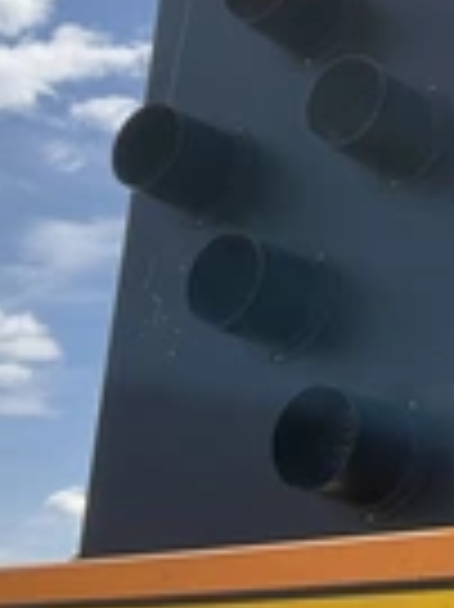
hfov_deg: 15.9
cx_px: 647
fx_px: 1506
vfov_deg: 22.3
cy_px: 86
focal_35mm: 86
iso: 25
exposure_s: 1/1534
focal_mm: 3
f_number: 1.8
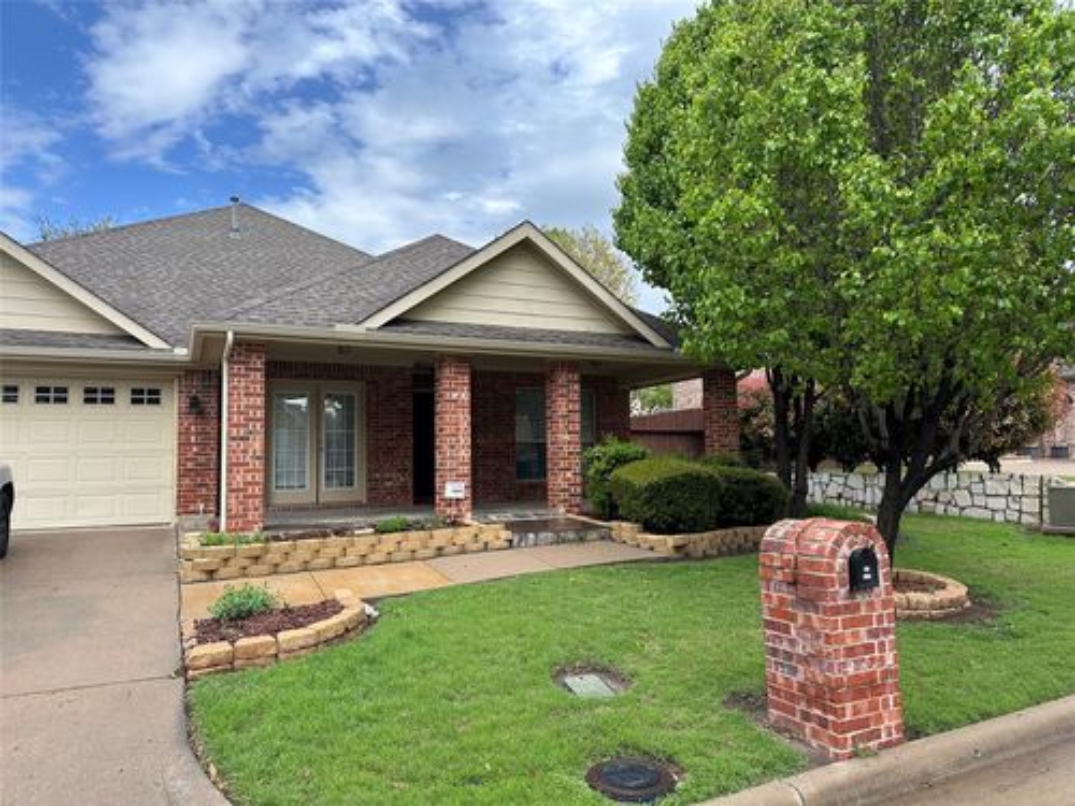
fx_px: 745
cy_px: 403
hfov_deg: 71.6
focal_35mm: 24
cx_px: 538
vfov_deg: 56.8
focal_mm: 6.86
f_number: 1.78
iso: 80
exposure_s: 1/1453
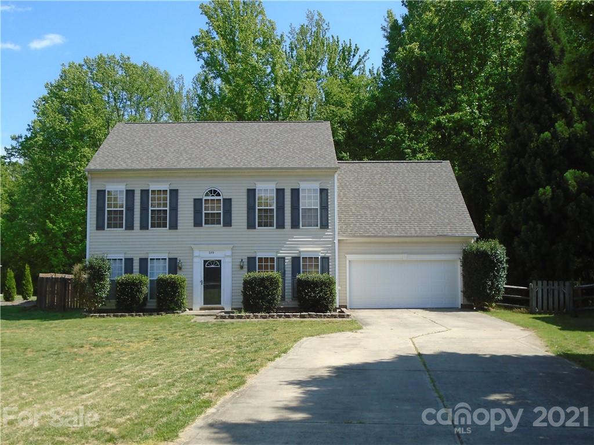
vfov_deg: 39.7
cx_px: 297
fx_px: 618
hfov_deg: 51.4
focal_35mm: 36
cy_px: 222
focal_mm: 6.4
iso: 100
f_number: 3.8
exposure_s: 1/640
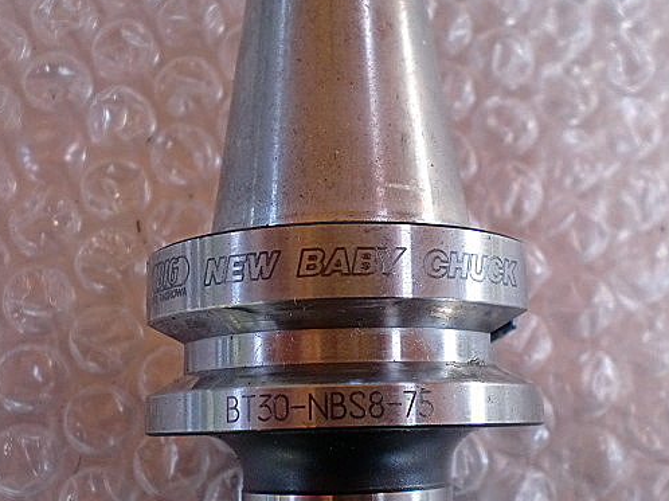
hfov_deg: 42.1
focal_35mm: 45
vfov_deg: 32.0
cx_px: 359
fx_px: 869
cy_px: 308
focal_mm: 6.3
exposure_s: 1/60
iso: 160
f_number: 3.1
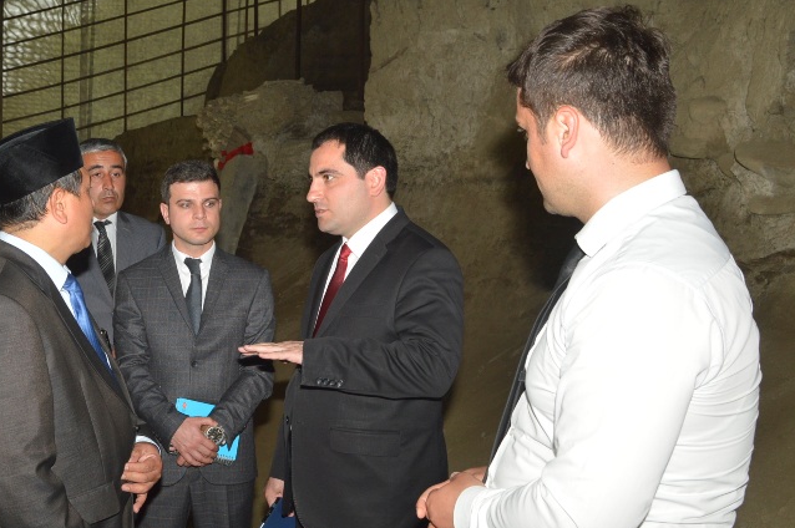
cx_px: 168
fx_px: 1169
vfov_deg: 25.5
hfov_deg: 36.4
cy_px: 263
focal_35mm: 53
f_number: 6.3
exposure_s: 1/200
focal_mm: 22
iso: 400
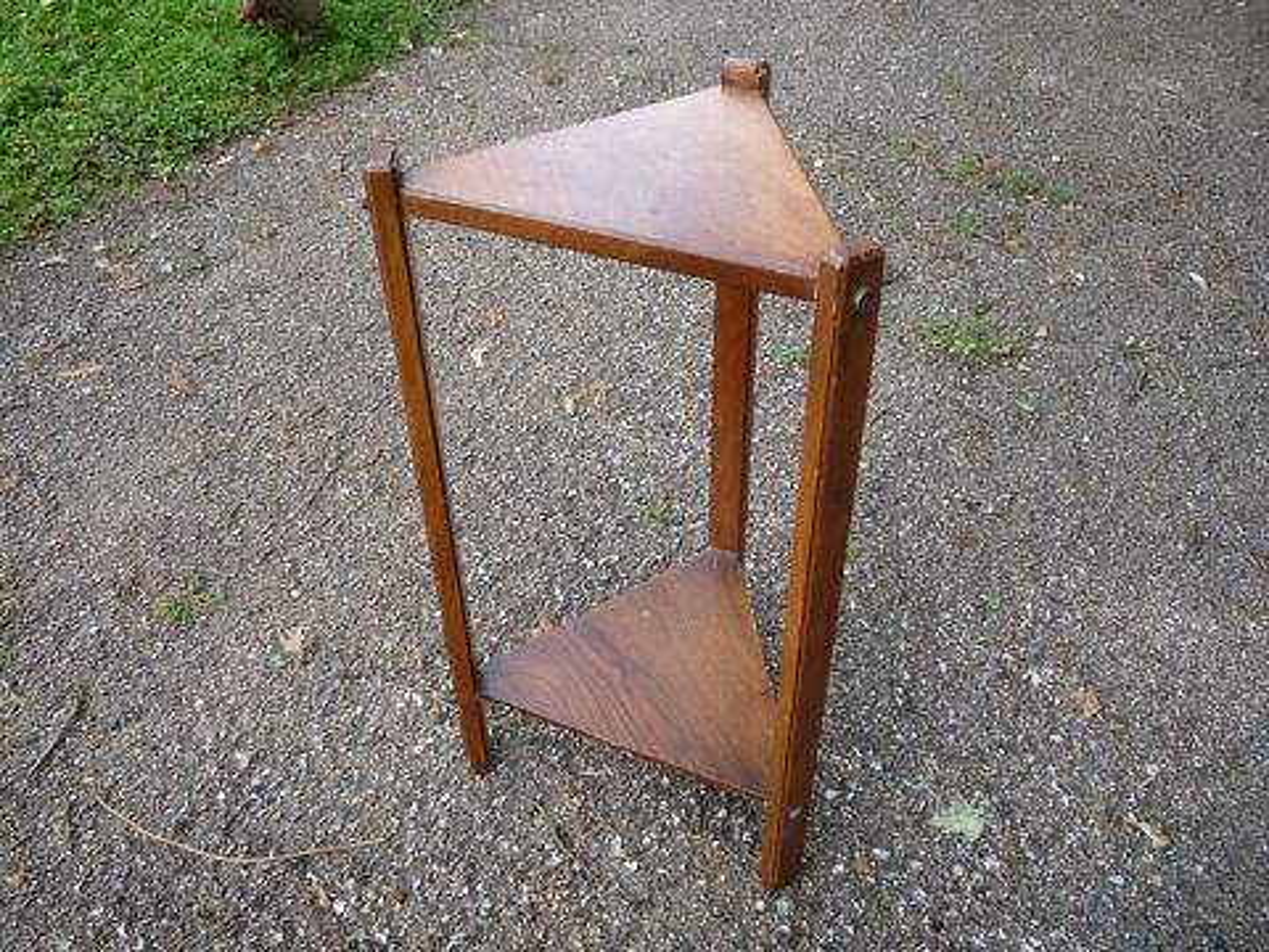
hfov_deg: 60.0
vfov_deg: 46.8
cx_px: 634
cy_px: 476
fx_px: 1100
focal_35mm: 30
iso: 100
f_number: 3.3
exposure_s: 1/100
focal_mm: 5.2
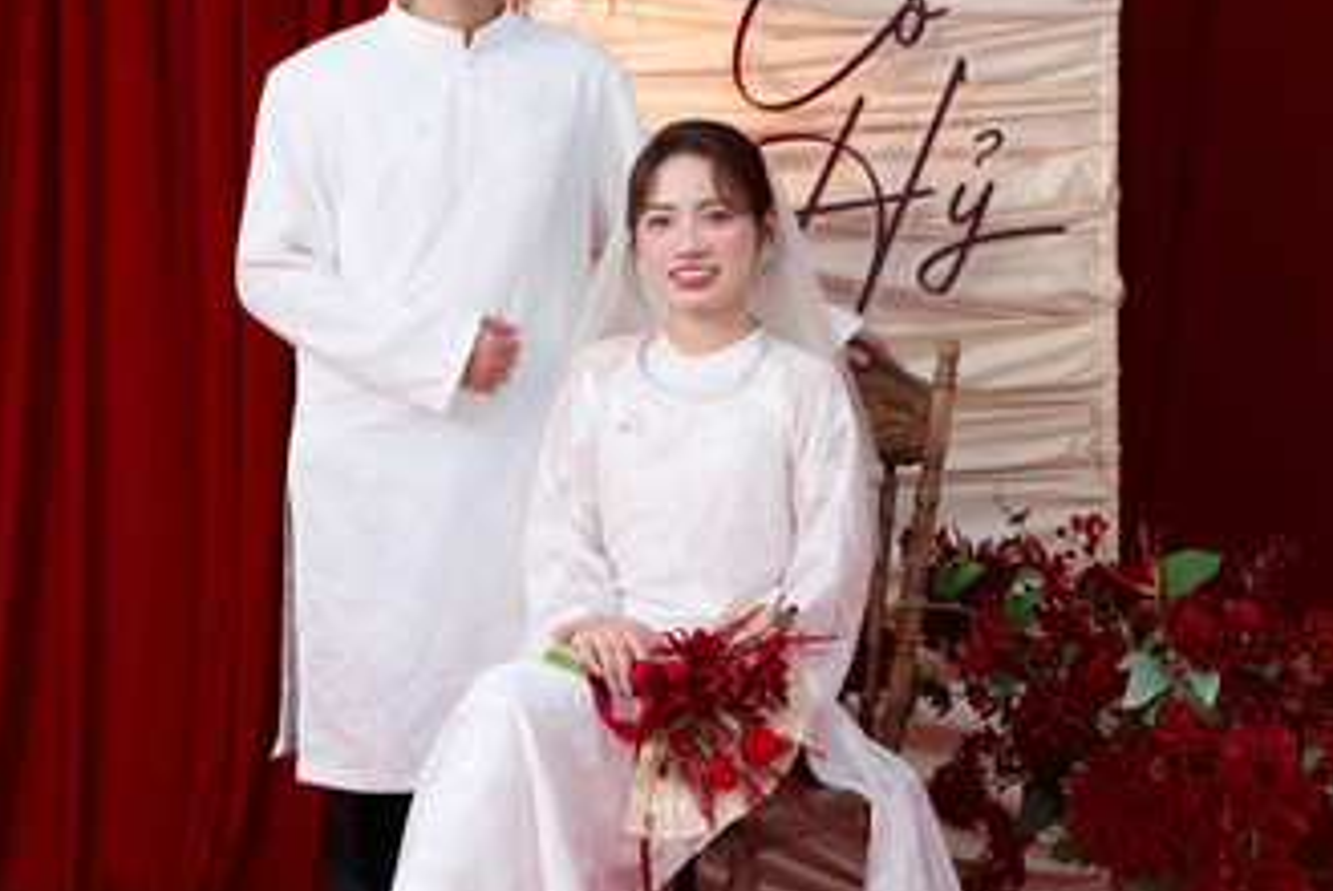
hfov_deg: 23.8
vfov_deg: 16.0
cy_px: 381
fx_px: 3167
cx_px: 662
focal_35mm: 85
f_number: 2.8
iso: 400
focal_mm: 56.3
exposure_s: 1/200
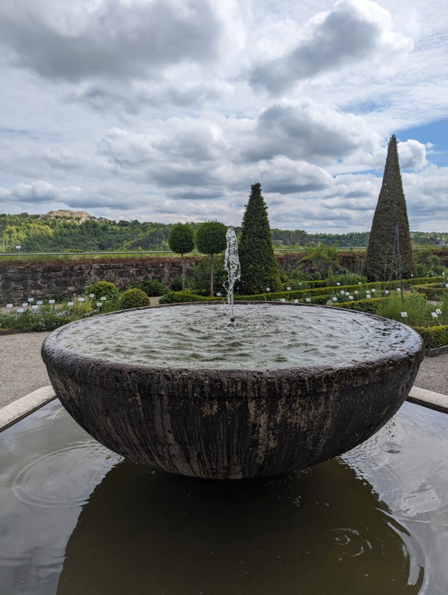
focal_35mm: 24
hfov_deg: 56.9
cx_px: 224
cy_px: 298
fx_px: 413
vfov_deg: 71.5
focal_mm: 6.81
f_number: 1.85
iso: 41
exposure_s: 1/2833
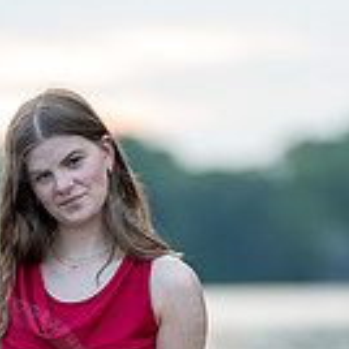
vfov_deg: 7.2
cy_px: 466
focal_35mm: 242
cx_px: 34
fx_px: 2760
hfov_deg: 7.2
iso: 200
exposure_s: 1/400
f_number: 1.2
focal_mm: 85
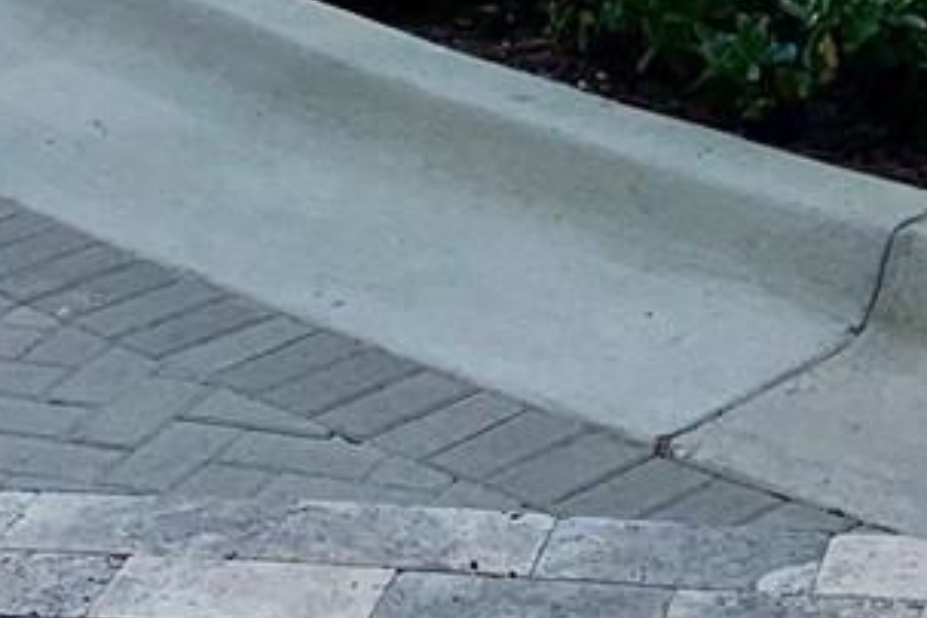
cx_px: 600
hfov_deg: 14.3
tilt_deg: -0.6
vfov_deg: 8.6
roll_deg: +3.7
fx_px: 3682
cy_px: -961
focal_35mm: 143
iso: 25
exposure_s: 1/1282
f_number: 1.8
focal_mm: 4.25
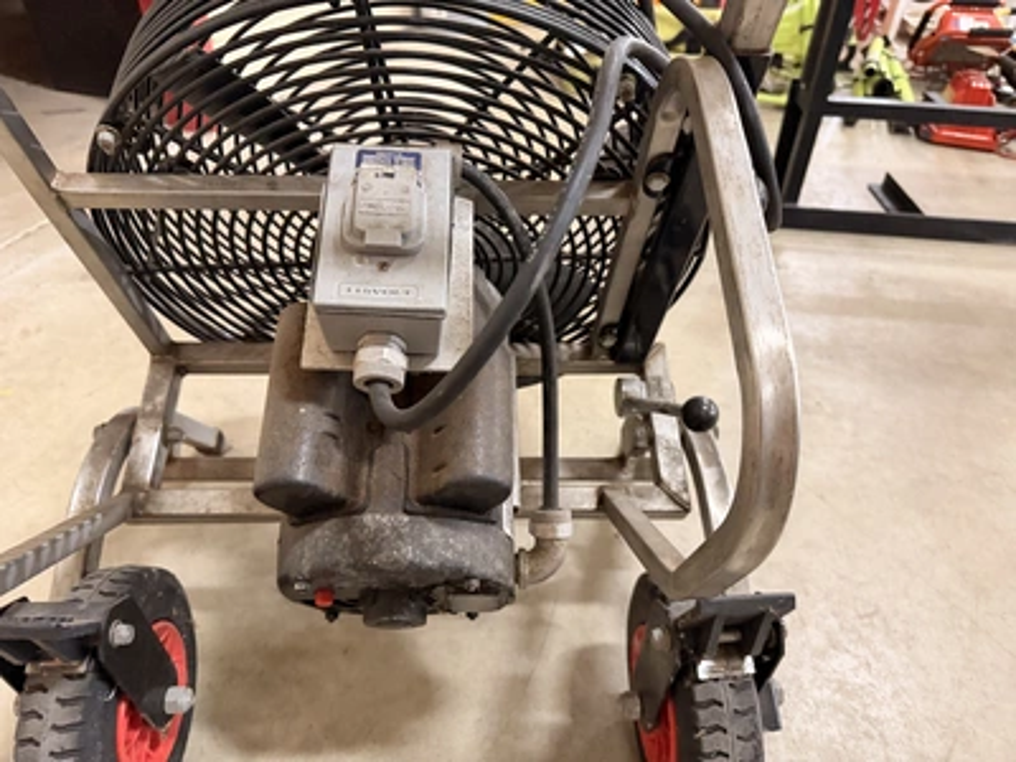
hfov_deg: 71.6
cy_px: 381
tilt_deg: -37.1
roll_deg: +2.7
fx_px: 704
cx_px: 508
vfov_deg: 56.8
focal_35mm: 24
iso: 800
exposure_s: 1/60
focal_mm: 6.76
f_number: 1.78
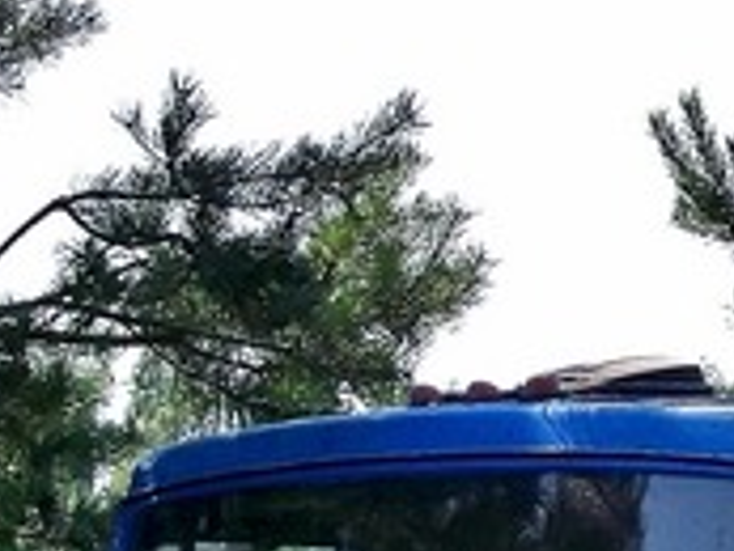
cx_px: 1585
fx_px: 10461
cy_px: 377
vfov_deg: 3.0
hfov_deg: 4.0
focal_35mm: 493
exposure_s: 1/250
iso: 160
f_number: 4.1
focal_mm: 14.2
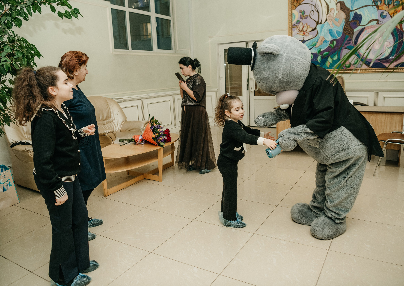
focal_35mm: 26
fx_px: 300
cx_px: 214
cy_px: 139
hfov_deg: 67.8
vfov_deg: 51.0
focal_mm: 24
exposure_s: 1/160
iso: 640
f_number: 4
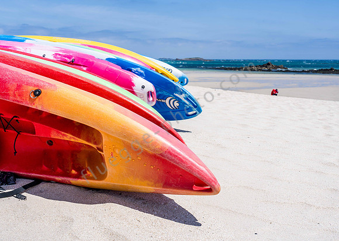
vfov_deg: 34.2
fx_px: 393
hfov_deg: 46.7
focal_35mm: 41
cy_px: 120
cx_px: 158
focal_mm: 39
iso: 100
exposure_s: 1/250
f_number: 8
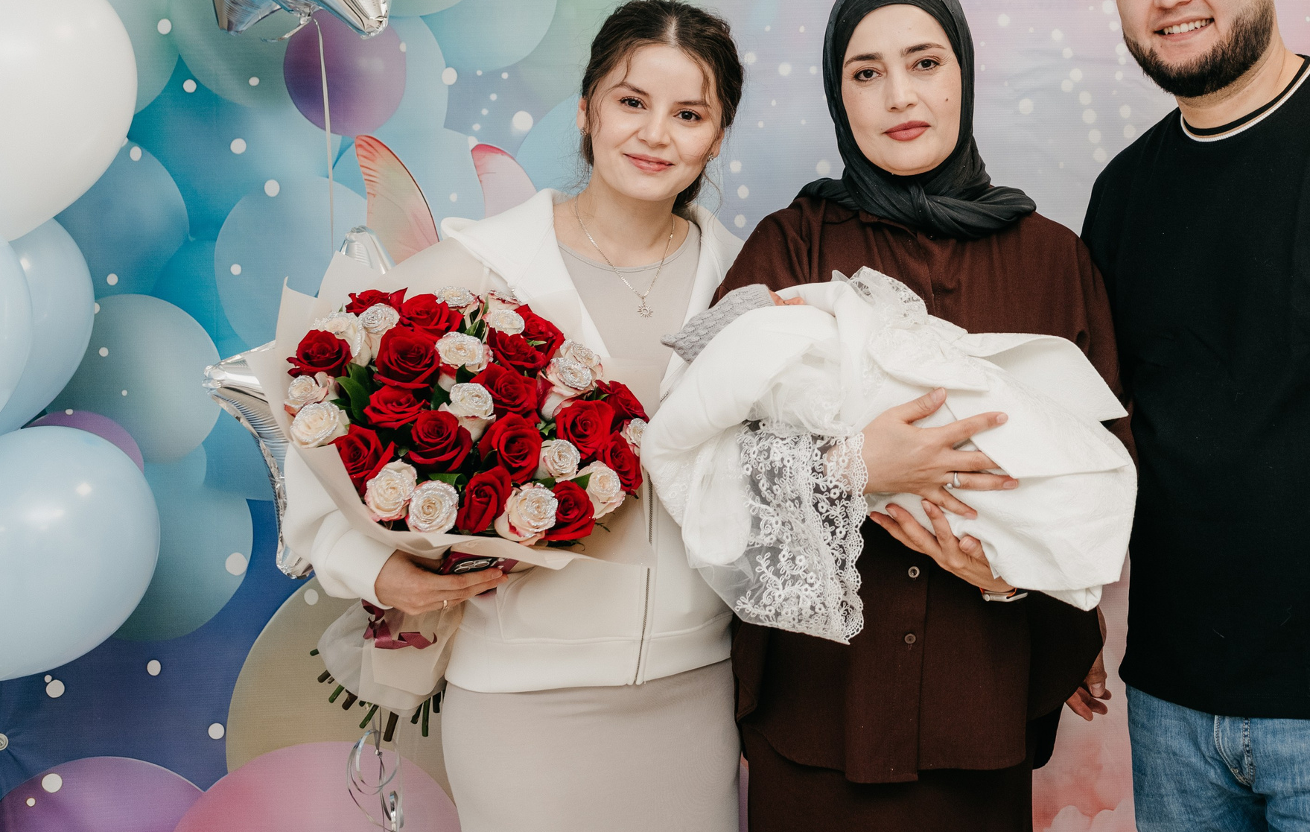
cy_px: 251
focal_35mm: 54
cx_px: 968
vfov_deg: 24.1
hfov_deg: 36.6
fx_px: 1937
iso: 400
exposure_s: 1/160
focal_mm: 35
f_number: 4
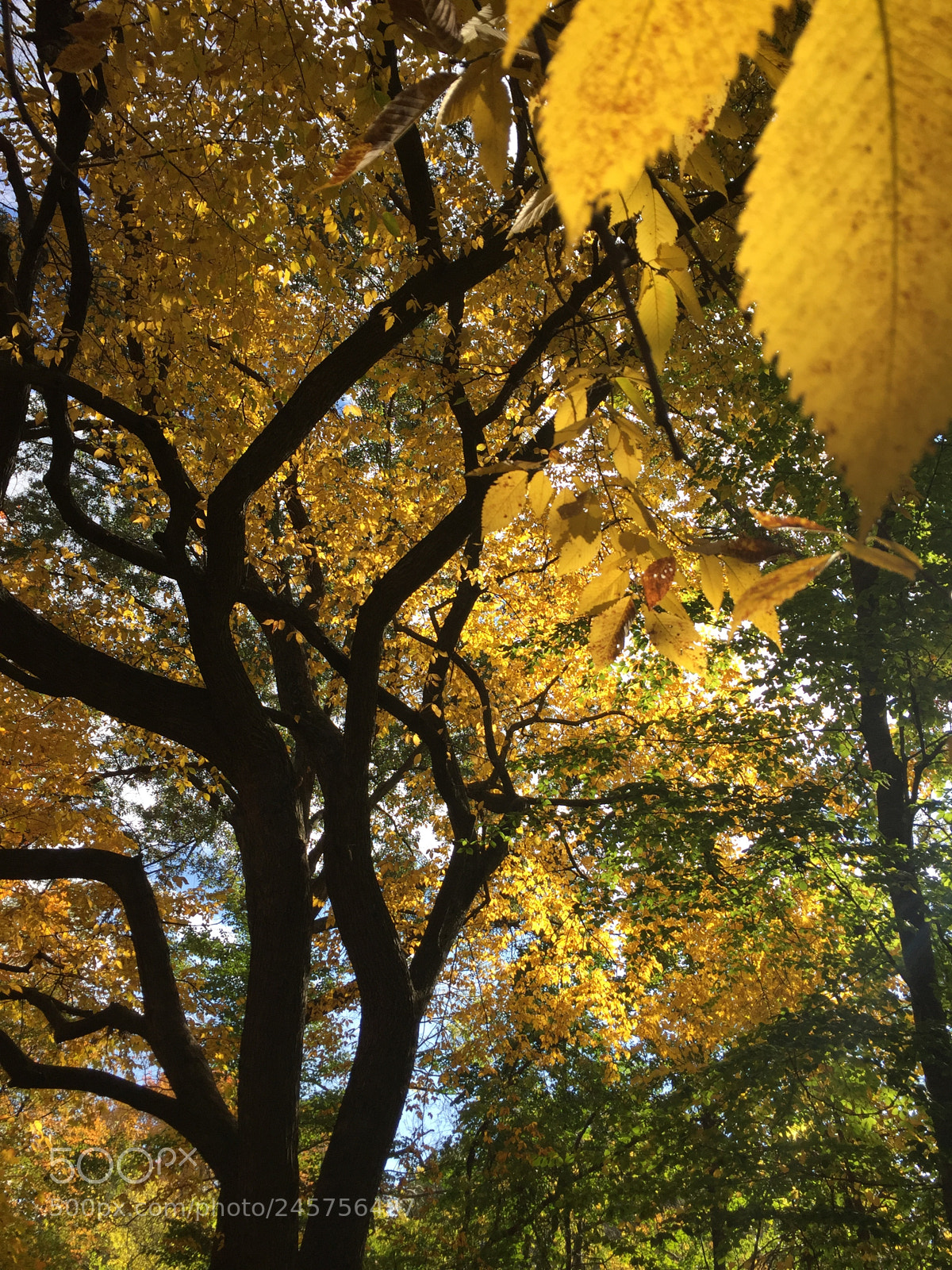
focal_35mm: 29
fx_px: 1063
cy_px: 635
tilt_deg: +39.1
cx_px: 476
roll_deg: -3.5
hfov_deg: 48.2
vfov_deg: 61.7
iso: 32
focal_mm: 4.15
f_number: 2.2
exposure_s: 1/791
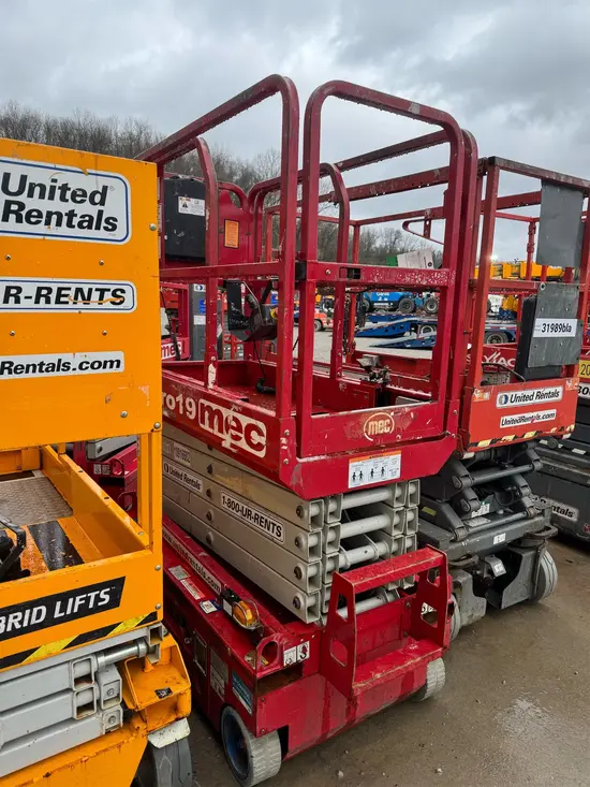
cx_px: 295
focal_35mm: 24
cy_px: 394
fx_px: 545
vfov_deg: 71.6
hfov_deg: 56.8
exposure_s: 1/374
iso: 80
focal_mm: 6.76
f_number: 1.78
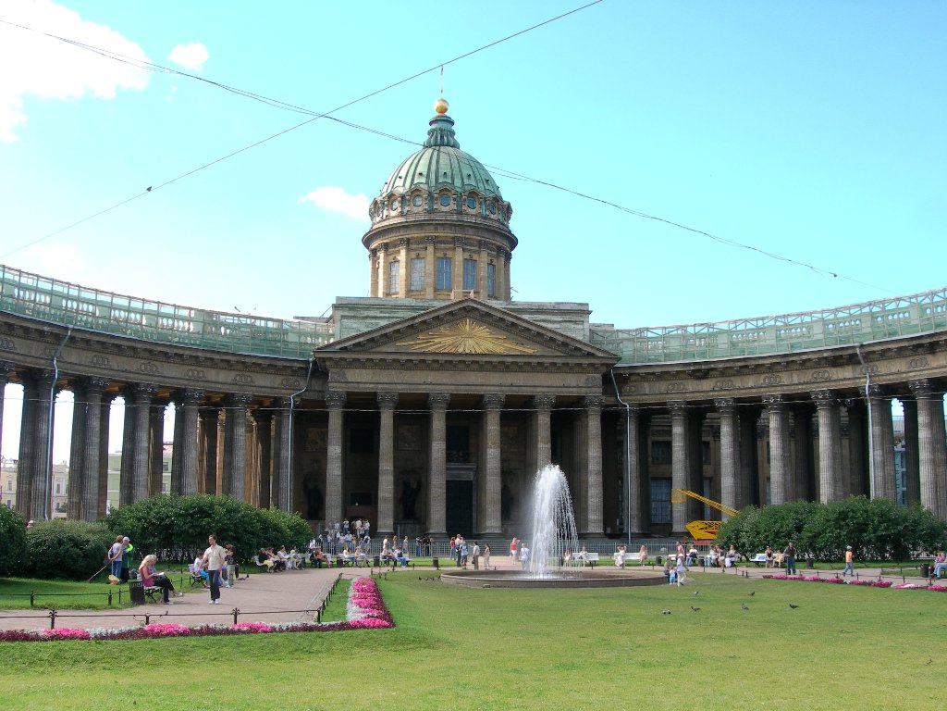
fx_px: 1040
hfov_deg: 49.0
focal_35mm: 38
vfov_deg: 37.7
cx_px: 474
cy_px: 356
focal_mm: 7.8
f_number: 4.8
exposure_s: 1/133
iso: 50
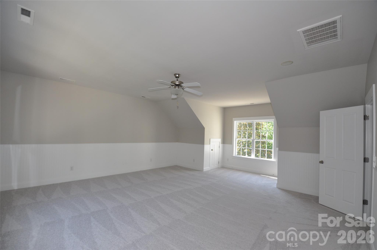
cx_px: 188
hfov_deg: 100.5
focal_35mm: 15
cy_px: 125
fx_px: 157
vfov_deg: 77.2
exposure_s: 1/100
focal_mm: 10
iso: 400
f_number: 5
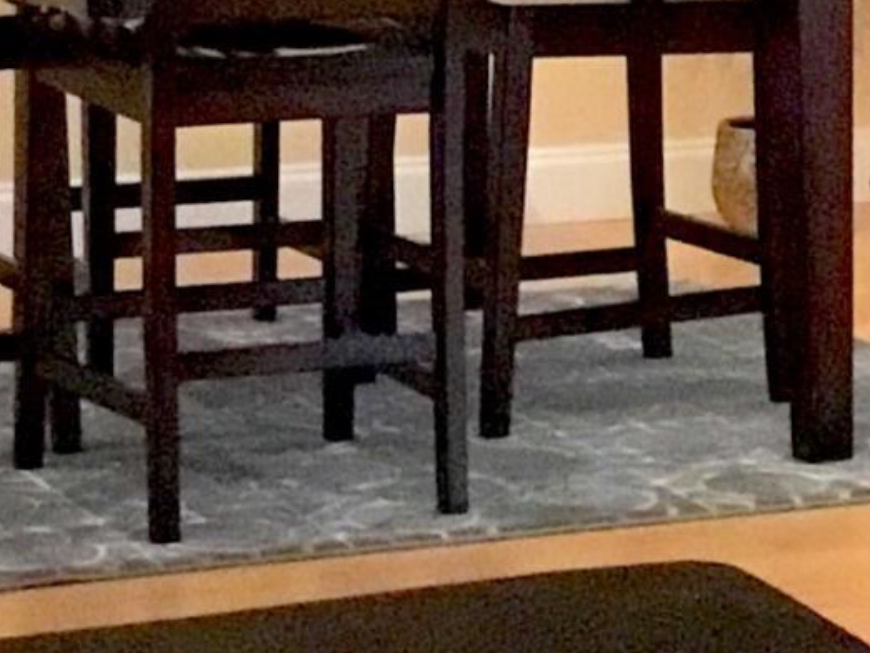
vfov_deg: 8.2
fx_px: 4476
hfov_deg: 11.0
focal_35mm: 178
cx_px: 755
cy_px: -215
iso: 200
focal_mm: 3.3
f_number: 2.4
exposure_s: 1/30
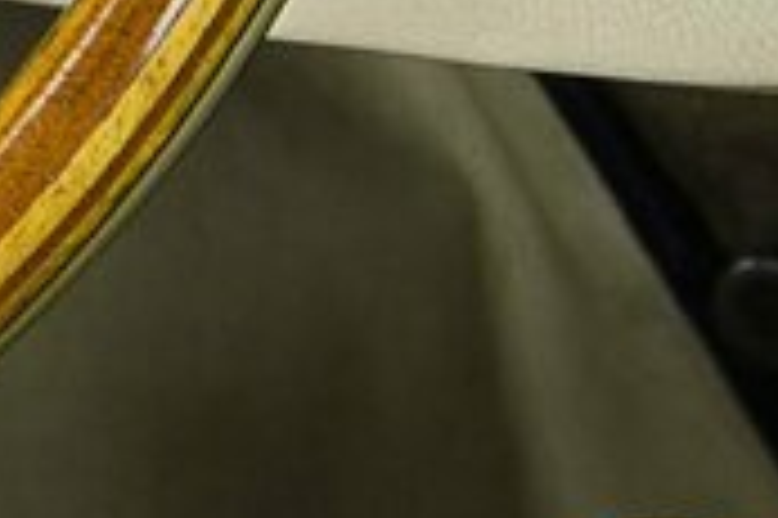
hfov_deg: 3.0
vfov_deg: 2.0
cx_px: -1650
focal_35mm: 676
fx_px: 14605
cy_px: -741
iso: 200
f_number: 13
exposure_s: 1/2.5
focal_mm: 65
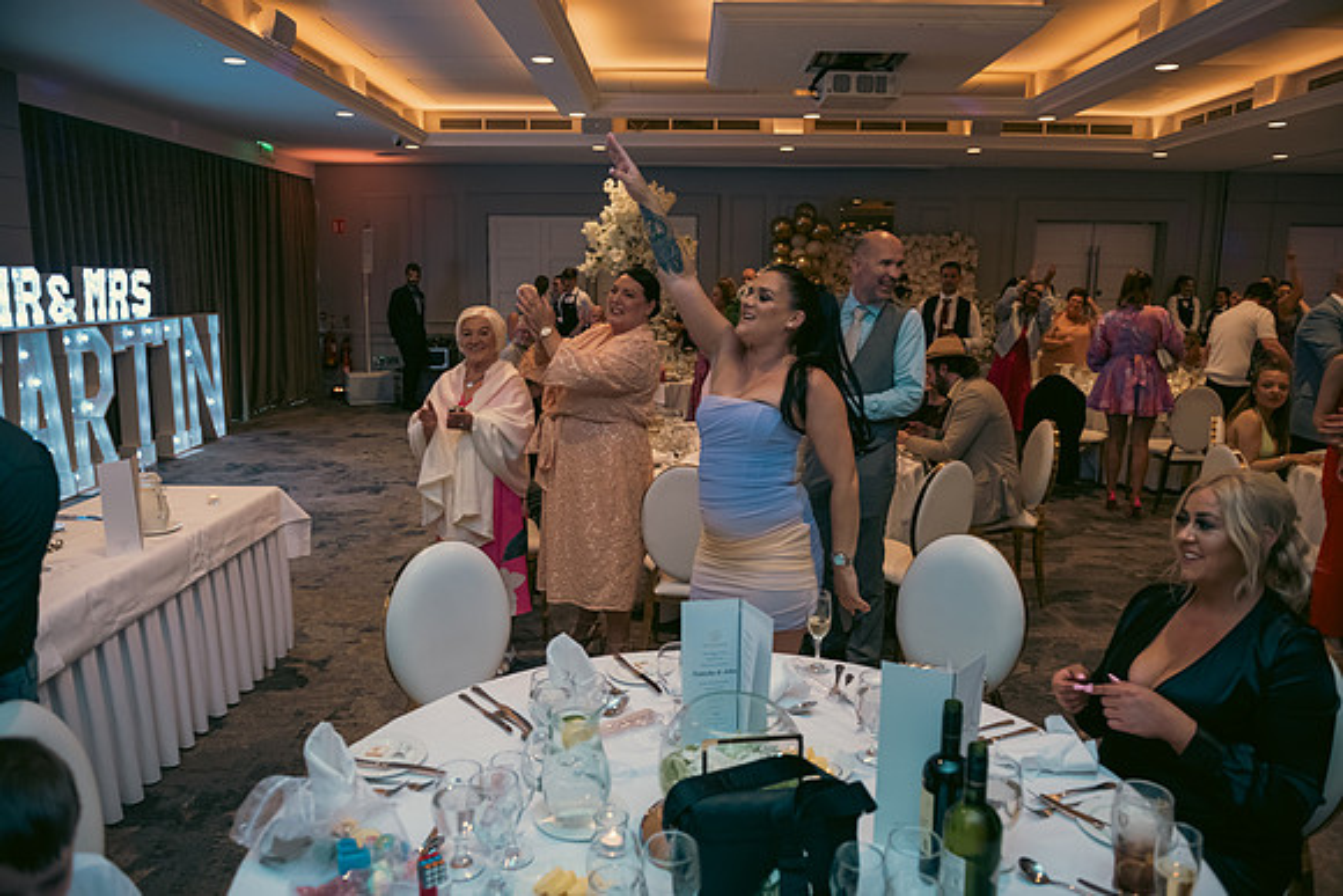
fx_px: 896
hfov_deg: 73.7
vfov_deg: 53.2
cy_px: 448
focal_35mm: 24
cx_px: 672
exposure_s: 1/160
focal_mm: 24
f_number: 3.5
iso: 800
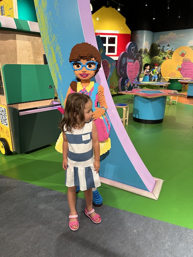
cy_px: 128
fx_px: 178
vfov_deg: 71.6
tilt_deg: -18.3
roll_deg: -1.4
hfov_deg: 56.8
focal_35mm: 24
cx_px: 96
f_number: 1.78
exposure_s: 1/50
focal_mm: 6.86
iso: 125
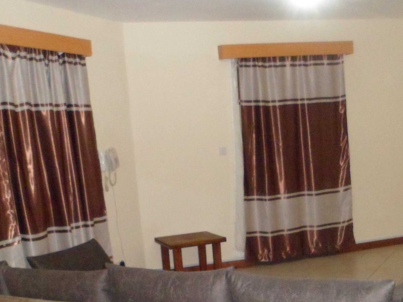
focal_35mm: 49
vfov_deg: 28.9
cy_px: 246
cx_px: 223
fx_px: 570
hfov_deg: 38.9
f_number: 3.3
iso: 640
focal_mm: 4.9
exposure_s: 1/45
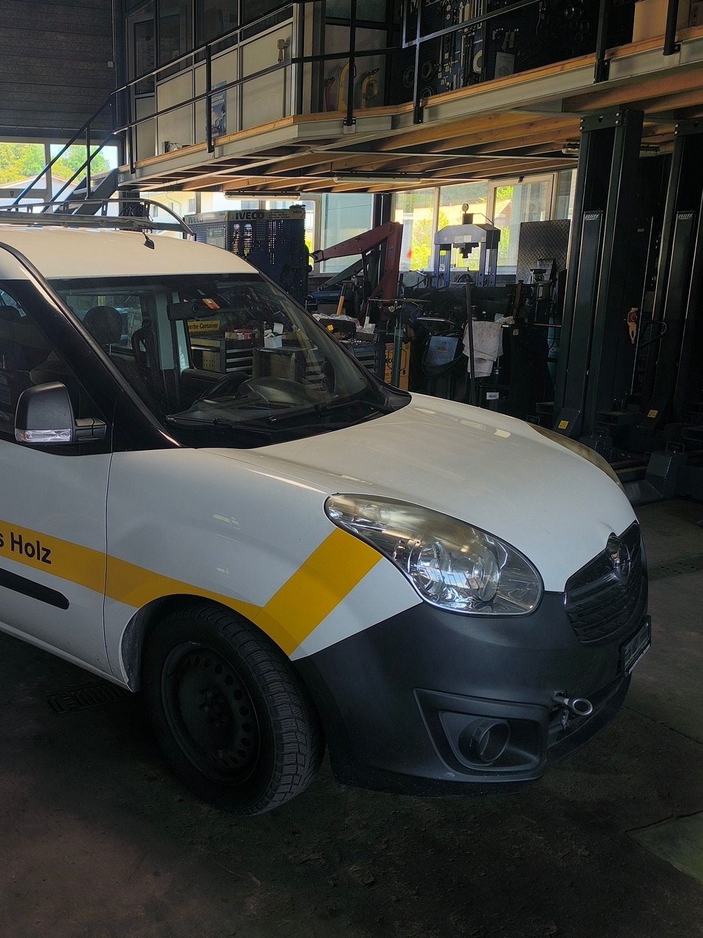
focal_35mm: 31
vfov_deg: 58.4
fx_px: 839
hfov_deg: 43.1
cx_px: 127
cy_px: 472
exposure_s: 1/108
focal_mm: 6.14
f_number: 1.65
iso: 50
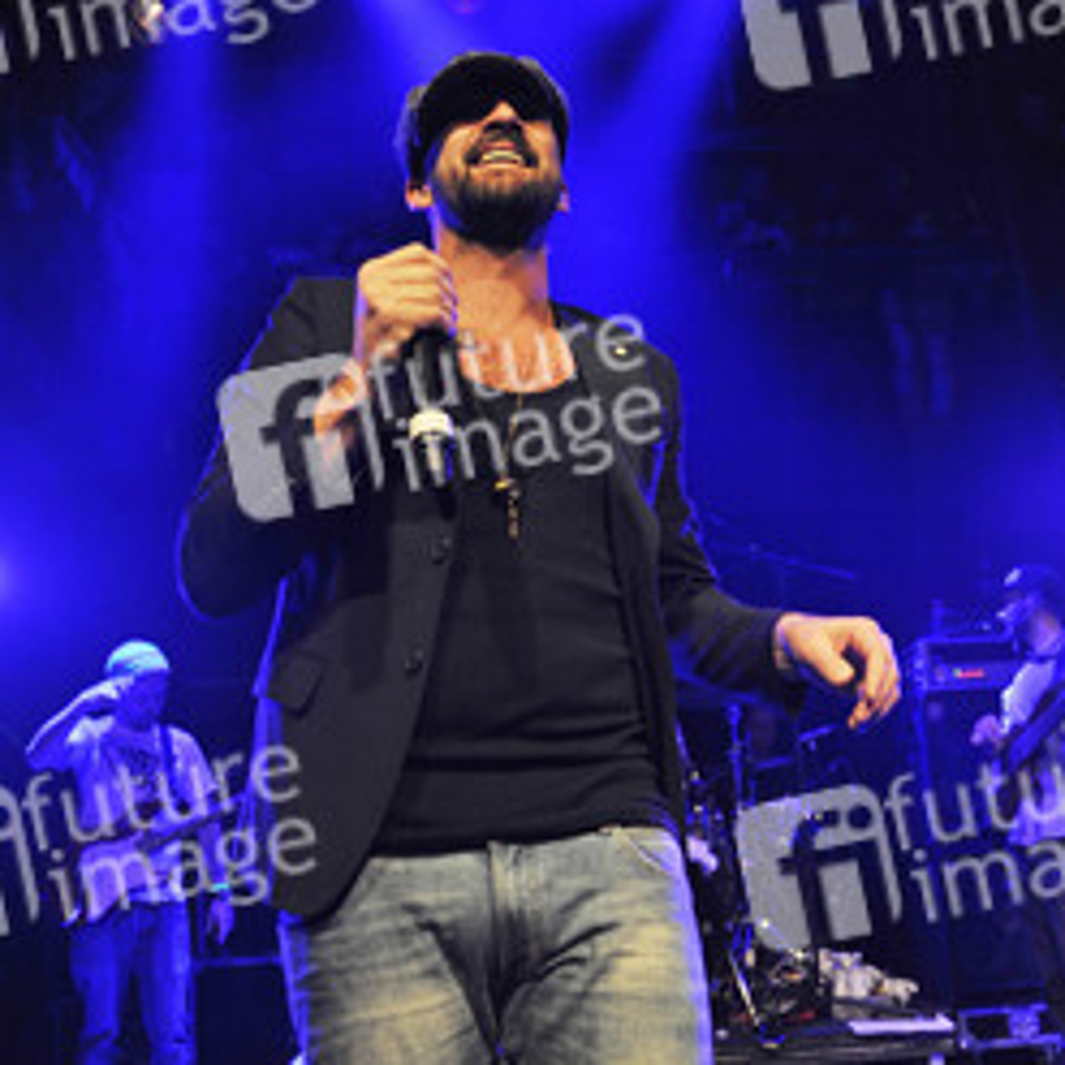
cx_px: 565
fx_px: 1149
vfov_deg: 49.5
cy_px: 634
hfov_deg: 49.7
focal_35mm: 33
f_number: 3.2
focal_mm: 24
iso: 1600
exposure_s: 1/160
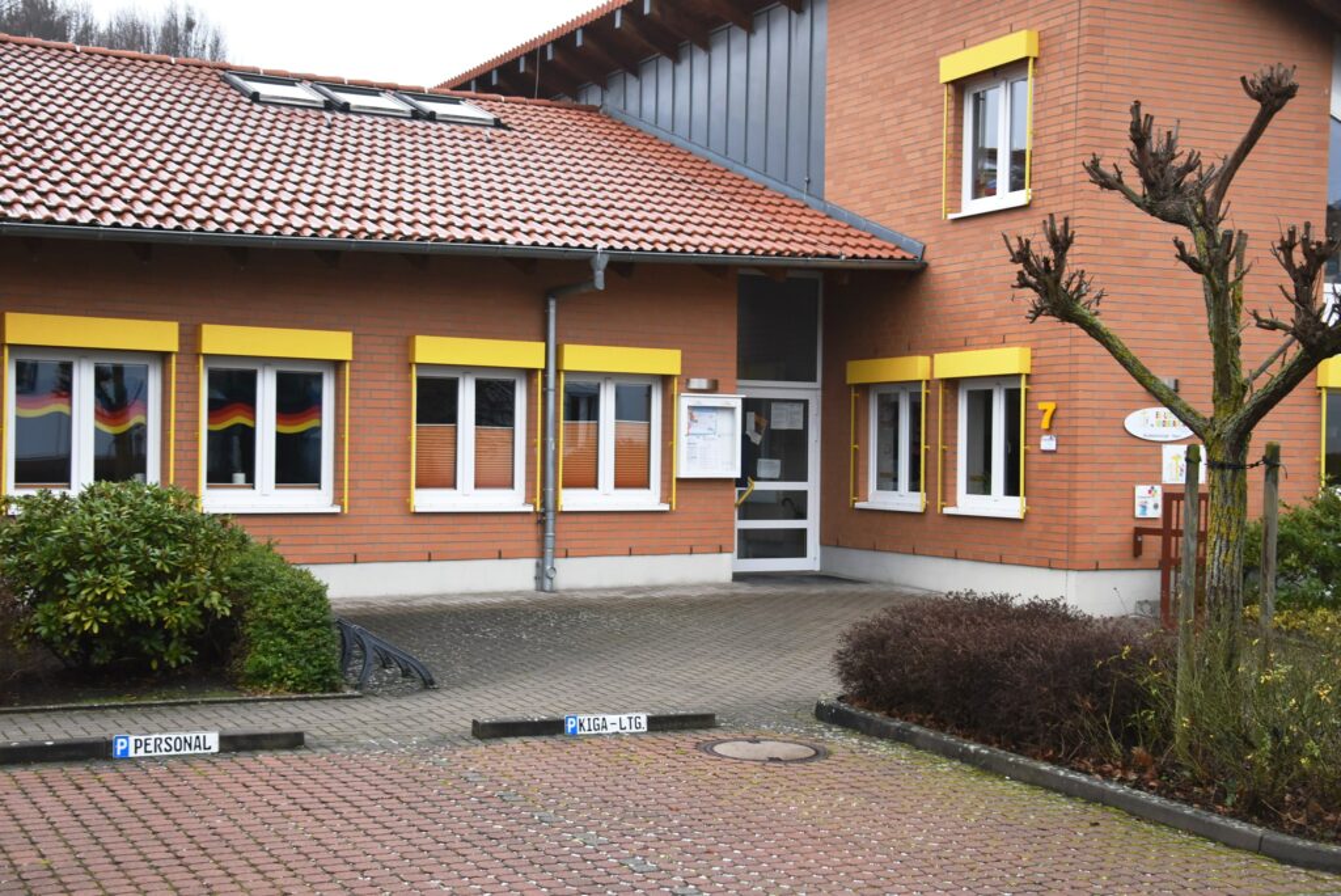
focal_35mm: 51
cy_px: 448
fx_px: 1901
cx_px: 670
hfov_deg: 38.9
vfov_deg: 26.5
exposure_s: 1/125
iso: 800
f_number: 4.2
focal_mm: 34
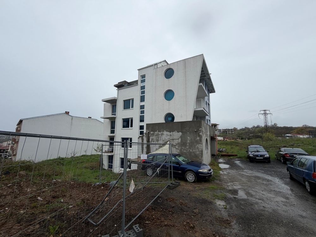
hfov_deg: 102.1
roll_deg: -0.2
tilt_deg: +9.0
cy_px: 118
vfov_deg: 85.7
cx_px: 158
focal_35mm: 14
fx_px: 128
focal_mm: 2.22
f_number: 2.2
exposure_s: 1/770
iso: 32
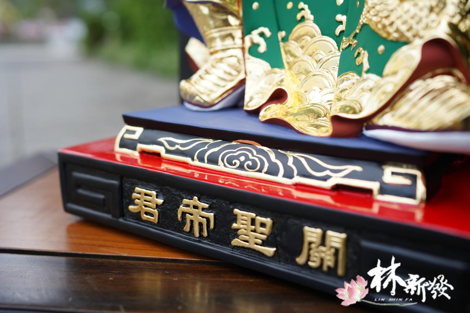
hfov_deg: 54.4
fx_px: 457
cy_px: 156
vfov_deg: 37.9
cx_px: 235
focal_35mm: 35
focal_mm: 35
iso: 500
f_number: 4
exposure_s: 1/1000
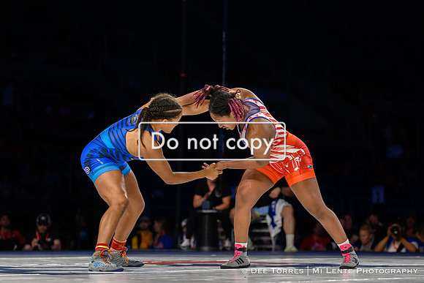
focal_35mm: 128
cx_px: 189
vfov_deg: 10.7
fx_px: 1508
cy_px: 176
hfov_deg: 16.0
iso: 2200
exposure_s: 1/800
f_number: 2.8
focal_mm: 103
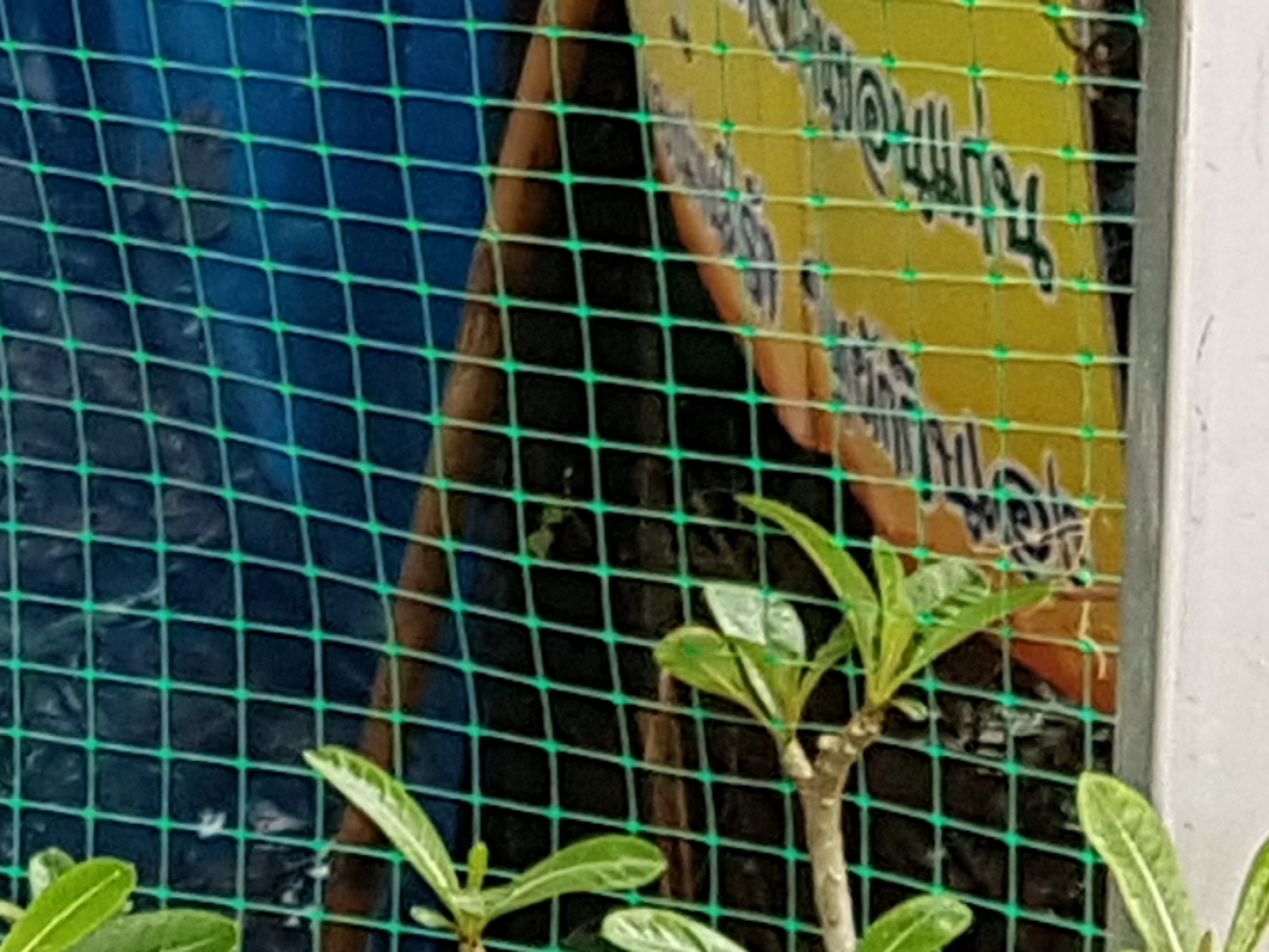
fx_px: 4985
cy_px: -606
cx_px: -1415
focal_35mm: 136
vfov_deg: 10.4
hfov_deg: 12.5
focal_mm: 4.2
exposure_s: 1/109
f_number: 1.7
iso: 50
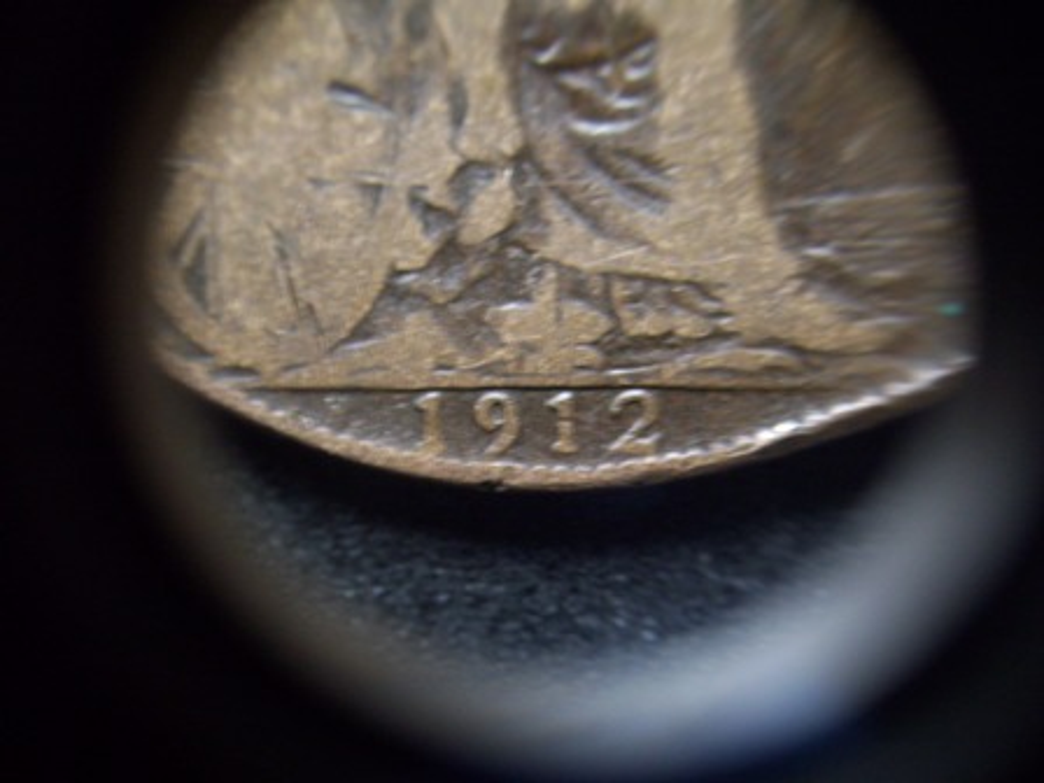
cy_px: 392
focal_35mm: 34
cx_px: 522
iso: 160
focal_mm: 5.7
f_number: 2.9
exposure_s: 1/8
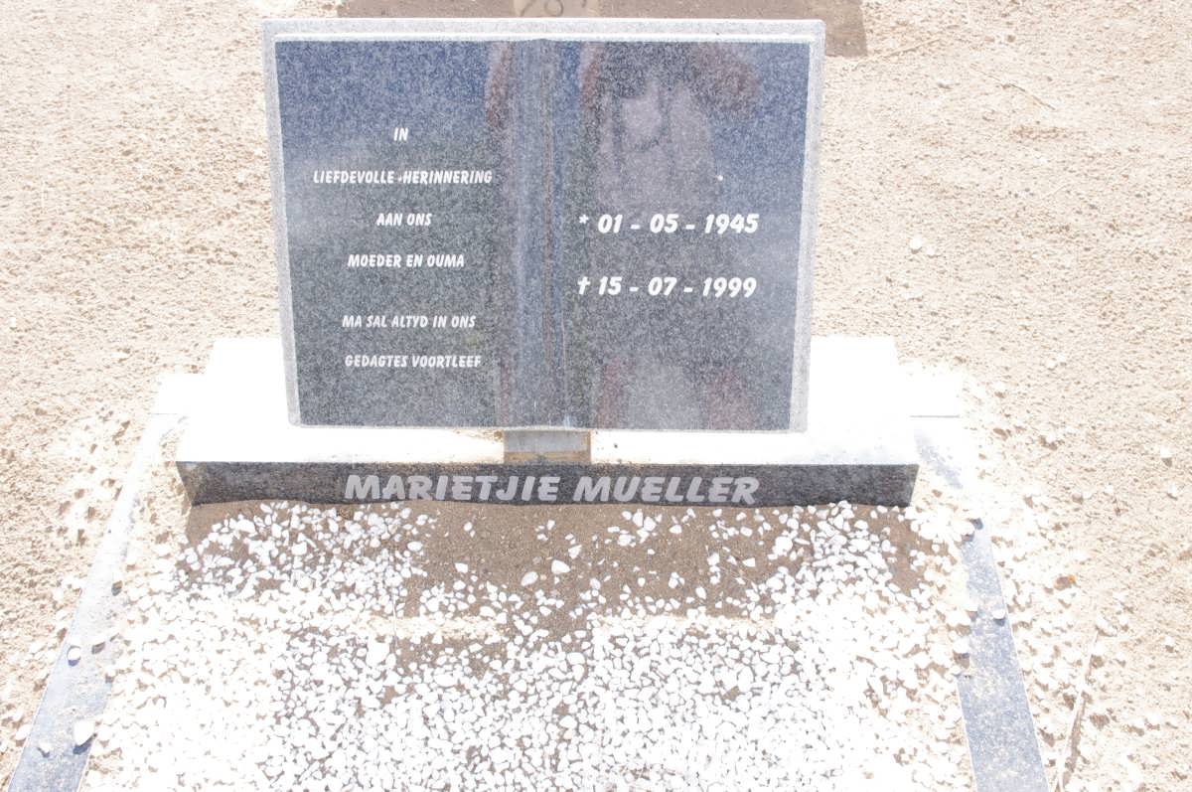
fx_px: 1290
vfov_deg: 34.1
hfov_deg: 49.6
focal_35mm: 39
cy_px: 396
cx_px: 596
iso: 800
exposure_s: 1/125
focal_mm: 26.25
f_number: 11
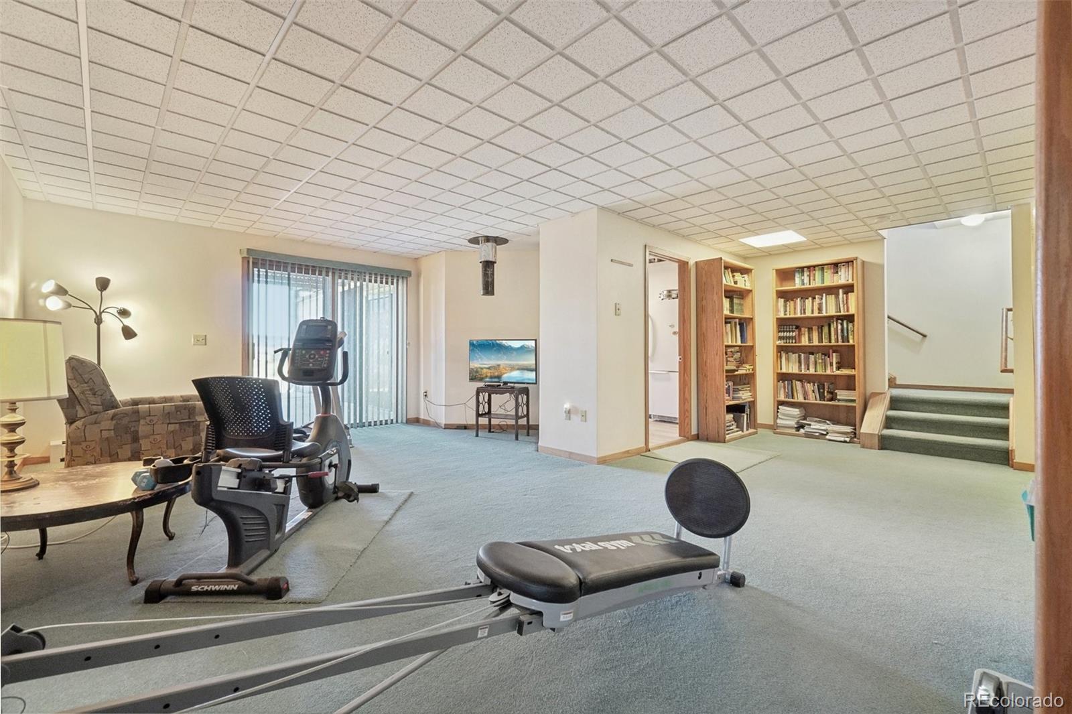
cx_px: 536
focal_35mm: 15
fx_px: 447
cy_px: 357
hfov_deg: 100.4
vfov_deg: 77.3
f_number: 9
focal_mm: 10
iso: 400
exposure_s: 1/4
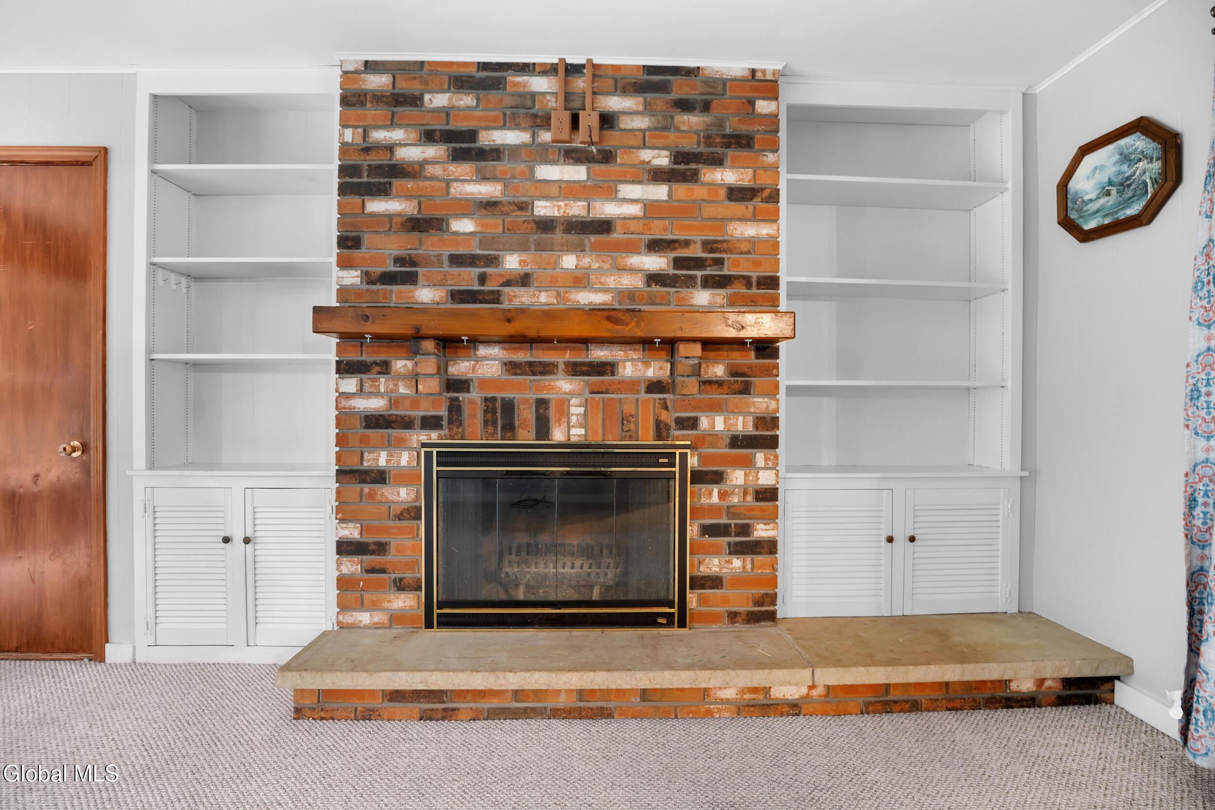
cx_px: 608
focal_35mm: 16
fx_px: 540
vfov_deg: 73.8
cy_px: 405
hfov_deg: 96.7
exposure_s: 1.6
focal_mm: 16
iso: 250
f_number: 4
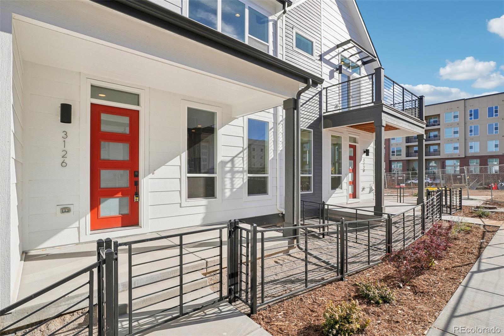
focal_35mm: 16
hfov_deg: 95.0
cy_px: 168
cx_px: 252
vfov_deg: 72.0
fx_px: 231
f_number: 8
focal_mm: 11
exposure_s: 1/500
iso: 100
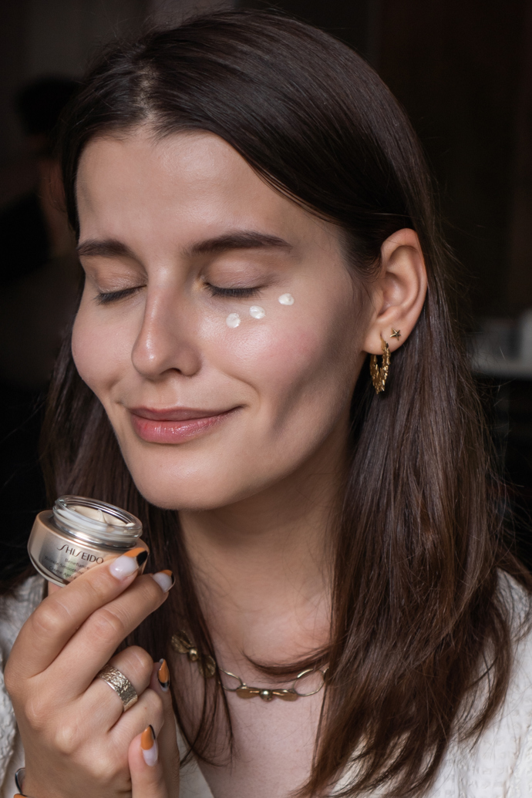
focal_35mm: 52
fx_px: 1153
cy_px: 399
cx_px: 266
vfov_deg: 38.2
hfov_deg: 26.0
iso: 200
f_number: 3.5
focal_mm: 35
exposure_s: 1/160
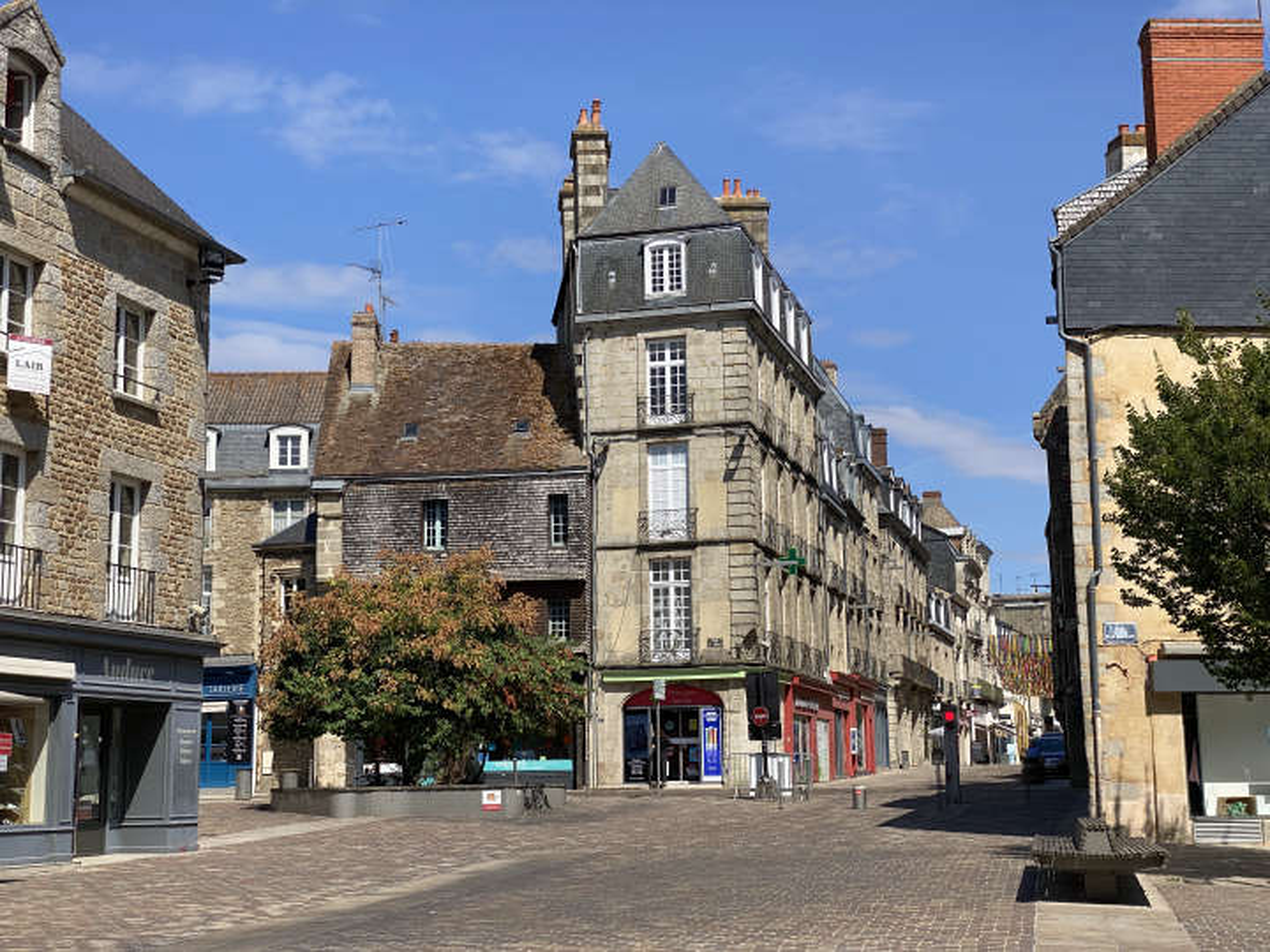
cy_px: 476
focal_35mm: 52
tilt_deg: +10.3
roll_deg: +0.4
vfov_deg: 28.0
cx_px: 635
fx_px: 1908
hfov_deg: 36.8
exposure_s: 1/1776
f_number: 2
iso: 20
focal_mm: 6
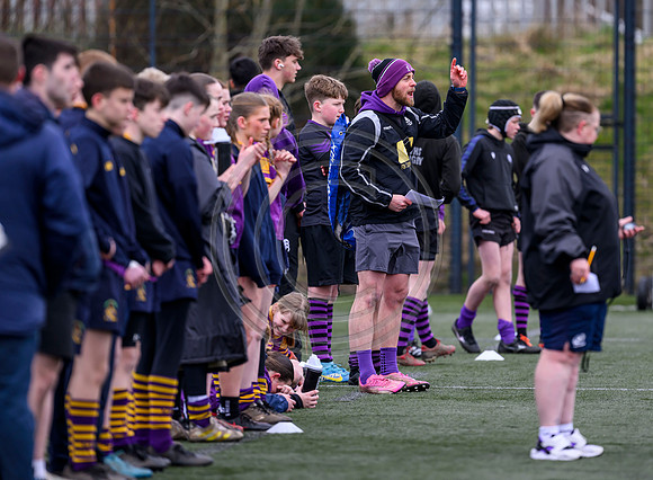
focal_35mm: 469
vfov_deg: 3.1
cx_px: 396
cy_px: 216
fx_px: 8790
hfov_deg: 4.3
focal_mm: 400
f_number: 3.5
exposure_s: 1/1600
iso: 500
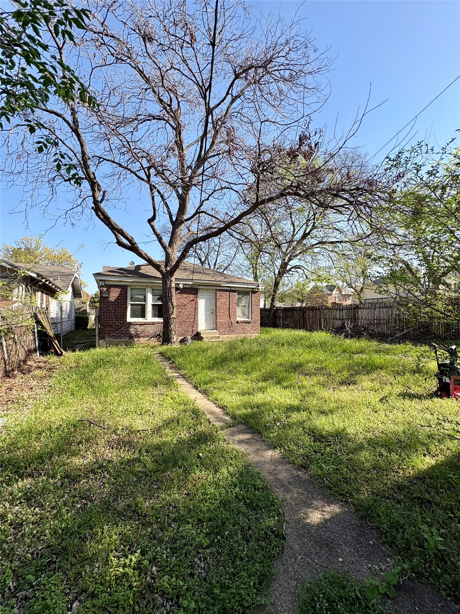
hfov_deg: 85.7
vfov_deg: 102.1
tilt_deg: +2.7
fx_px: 248
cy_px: 307
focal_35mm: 14
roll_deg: +0.1
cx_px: 230
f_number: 2.2
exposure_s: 1/849
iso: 40
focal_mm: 2.22
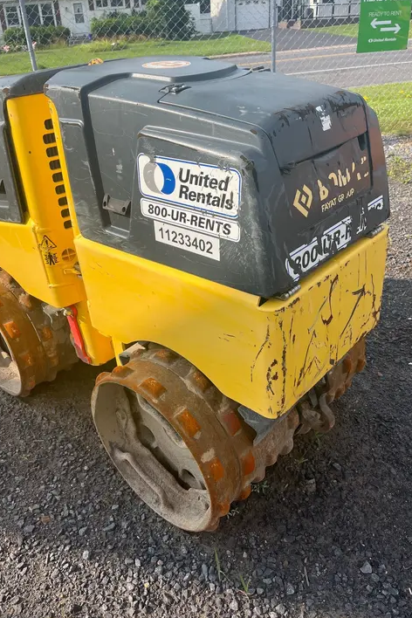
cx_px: 199
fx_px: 481
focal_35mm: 28
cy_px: 302
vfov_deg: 65.5
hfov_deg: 46.4
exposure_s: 1/2222
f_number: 1.6
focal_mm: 5.1
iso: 50
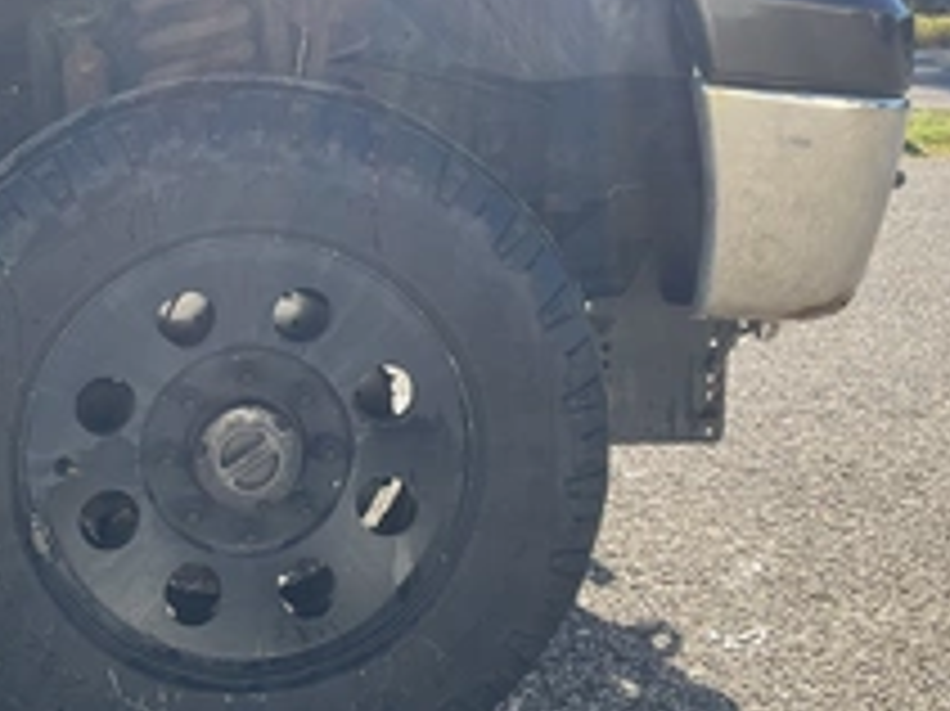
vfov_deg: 26.5
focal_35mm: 55
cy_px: 297
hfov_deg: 34.4
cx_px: 275
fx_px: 1509
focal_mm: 3
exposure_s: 1/613
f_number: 1.8
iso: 25
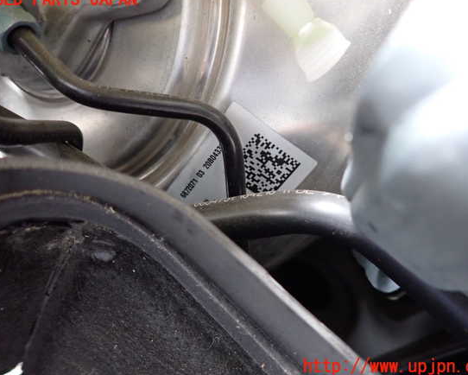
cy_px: 183
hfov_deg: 64.0
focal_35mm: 27
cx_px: 239
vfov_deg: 53.2
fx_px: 374
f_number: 2
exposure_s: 1/30
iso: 640
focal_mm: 4.5
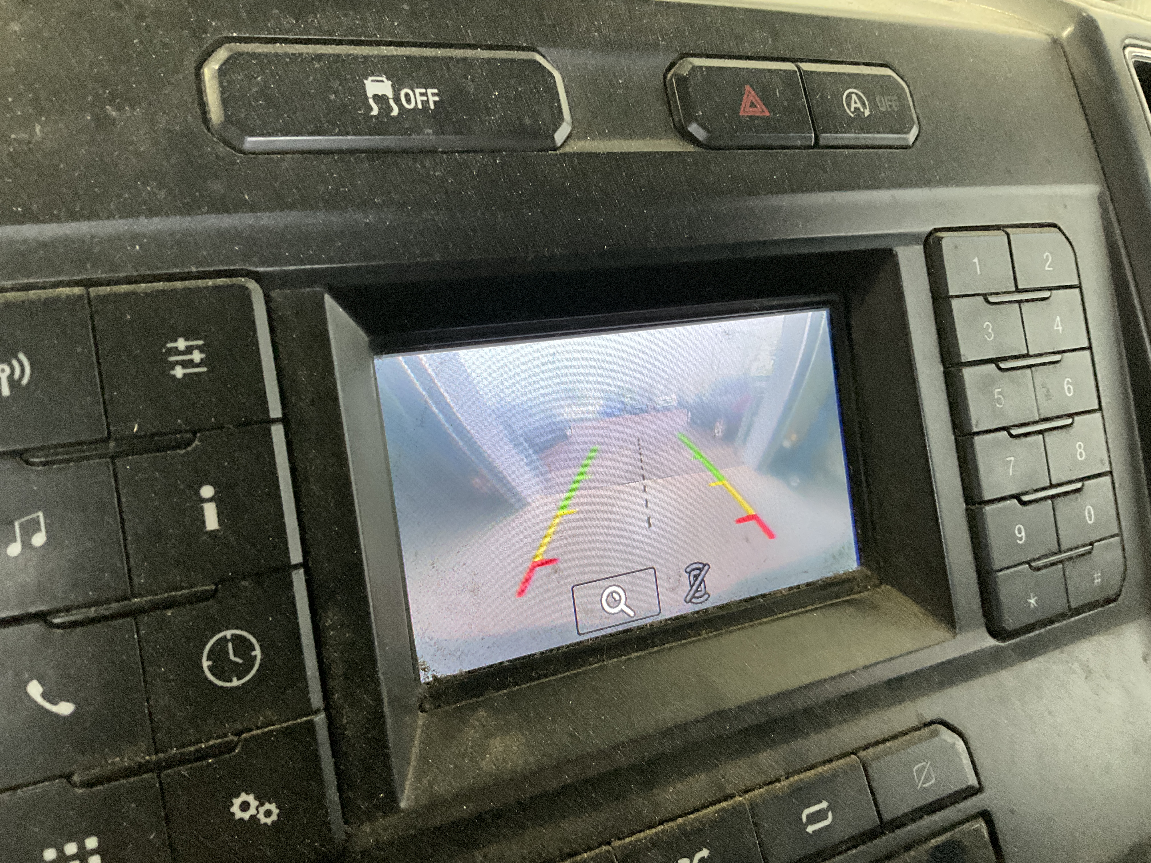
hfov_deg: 61.7
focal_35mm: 29
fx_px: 964
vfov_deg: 48.2
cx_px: 576
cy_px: 432
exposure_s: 1/60
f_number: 1.8
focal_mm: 3
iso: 200
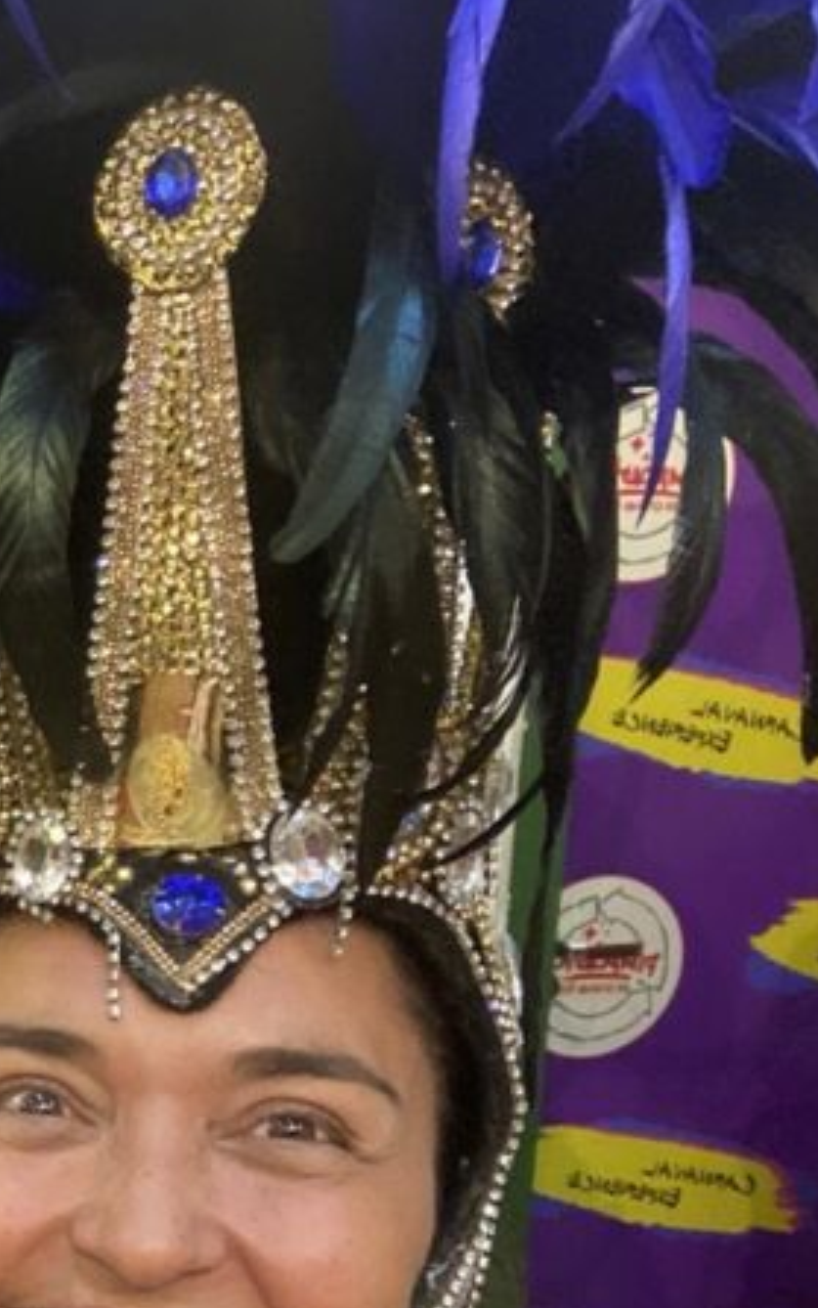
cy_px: 953
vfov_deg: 35.6
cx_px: -657
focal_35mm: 56
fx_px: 1996
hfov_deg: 18.2
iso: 250
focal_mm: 2.71
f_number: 2.2
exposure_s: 1/60
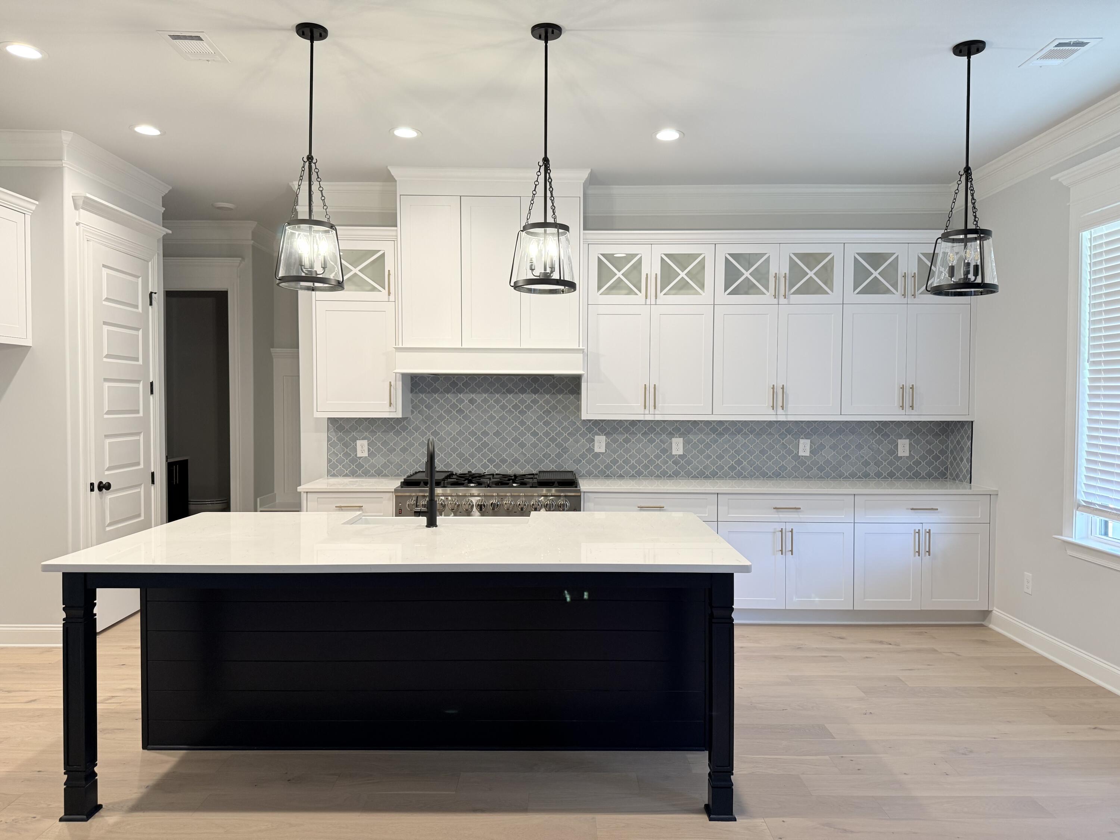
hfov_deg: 71.6
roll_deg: -0.3
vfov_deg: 56.8
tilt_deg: -1.2
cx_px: 560
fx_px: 777
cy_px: 420
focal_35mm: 24
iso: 125
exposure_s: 1/120
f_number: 1.78
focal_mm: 6.76
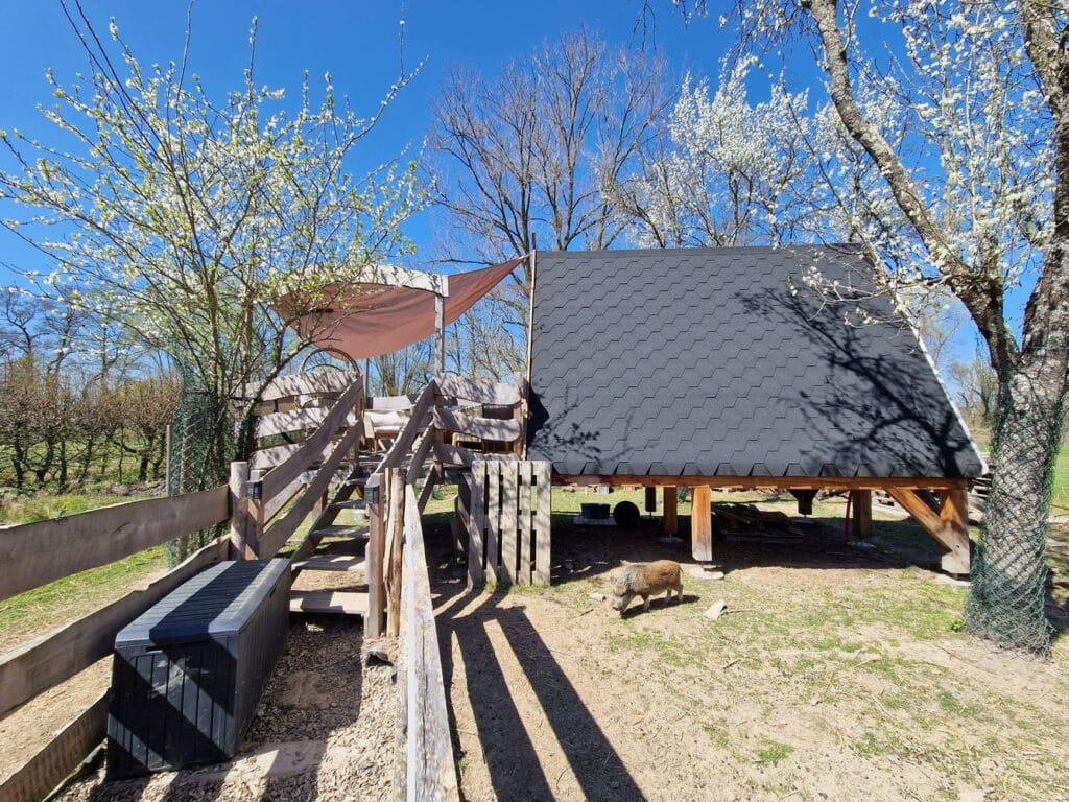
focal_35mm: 13
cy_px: 401
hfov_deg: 106.2
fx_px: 401
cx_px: 534
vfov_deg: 89.9
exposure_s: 1/1500
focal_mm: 2.2
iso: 50
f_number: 2.2
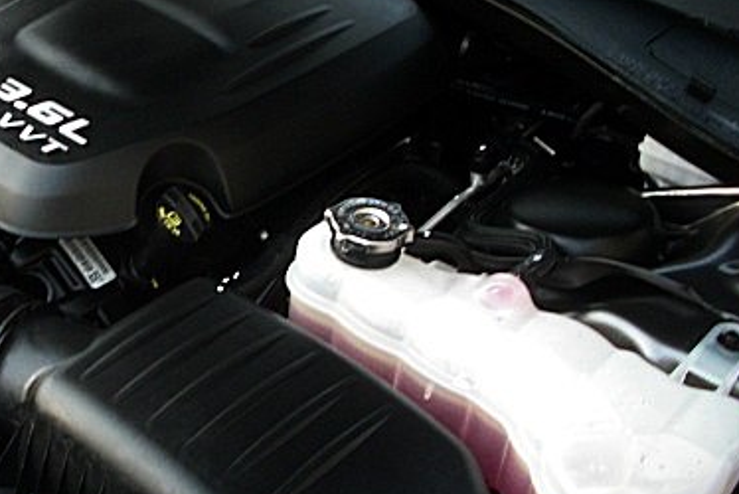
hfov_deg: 30.5
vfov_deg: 21.3
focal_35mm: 64
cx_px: 134
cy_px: 200
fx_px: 1315
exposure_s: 1/60
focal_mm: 6.3
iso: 200
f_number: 2.8
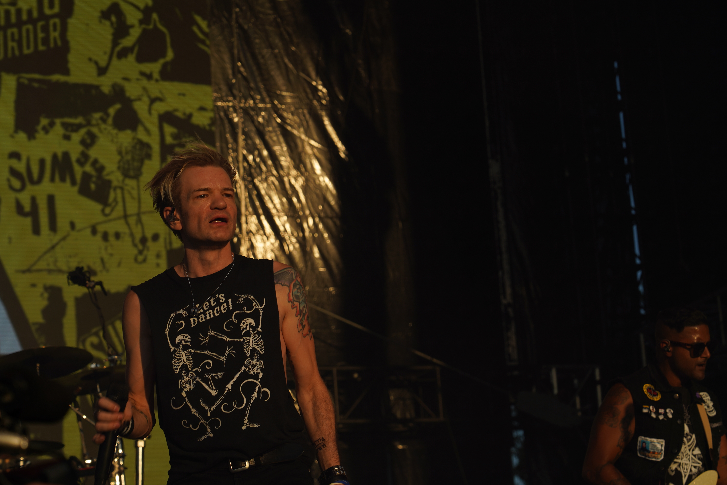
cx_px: 364
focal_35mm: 105
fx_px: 2120
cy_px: 242
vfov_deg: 13.0
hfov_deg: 19.5
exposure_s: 1/500
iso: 100
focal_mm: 105
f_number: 8
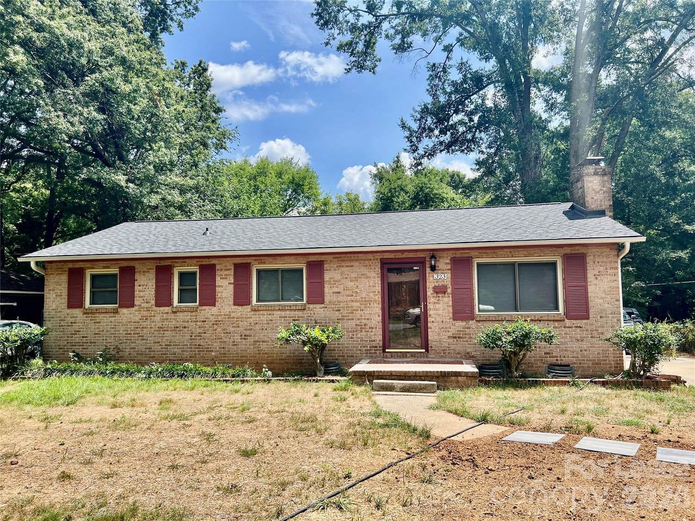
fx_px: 522
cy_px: 260
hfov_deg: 67.3
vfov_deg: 53.1
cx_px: 348
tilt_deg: +3.8
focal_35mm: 26
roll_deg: +0.8
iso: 50
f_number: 1.5
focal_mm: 5.7
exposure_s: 1/2994
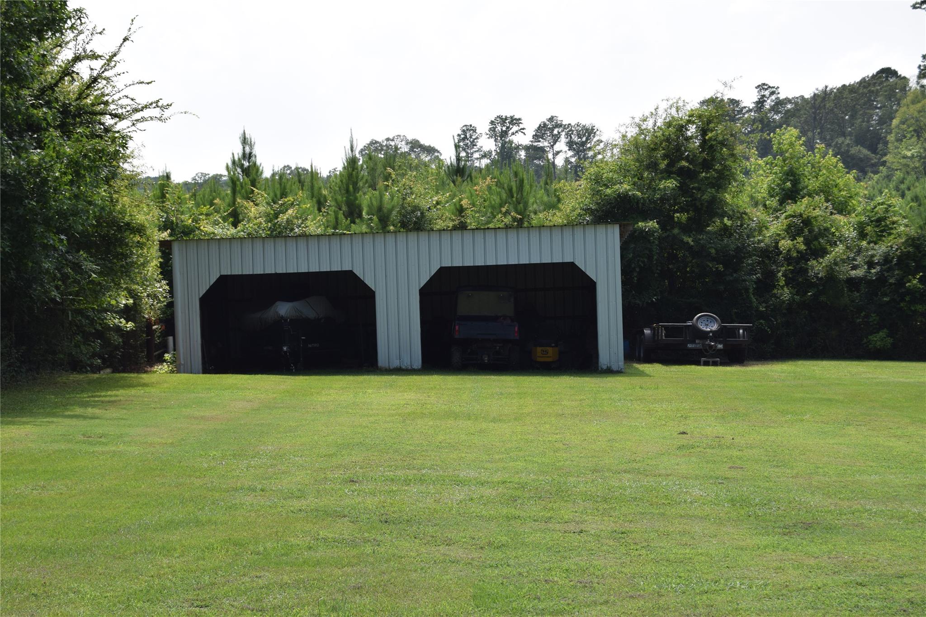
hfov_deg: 24.6
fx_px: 2122
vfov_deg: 16.6
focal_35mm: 82
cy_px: 308
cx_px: 463
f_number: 9
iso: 200
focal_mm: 55
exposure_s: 1/320
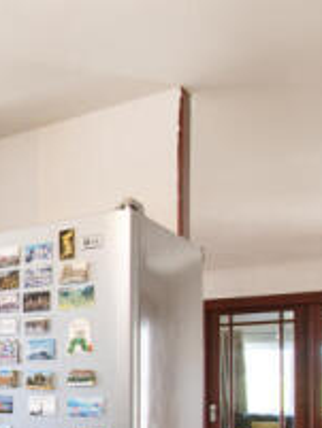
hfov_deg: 23.8
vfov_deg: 38.4
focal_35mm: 47
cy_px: 361
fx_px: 582
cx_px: -175
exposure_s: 1/6
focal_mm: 10
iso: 250
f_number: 9
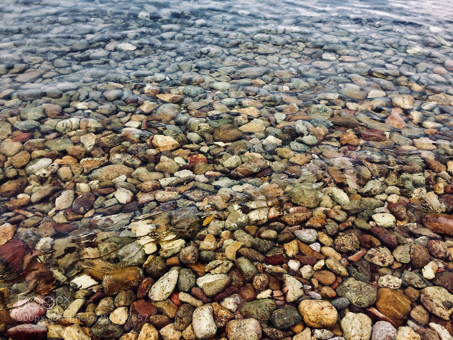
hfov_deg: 61.7
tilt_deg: -40.5
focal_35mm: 29
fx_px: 380
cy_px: 170
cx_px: 226
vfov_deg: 48.2
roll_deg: -4.7
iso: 32
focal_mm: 4.15
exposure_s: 1/299
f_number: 2.2
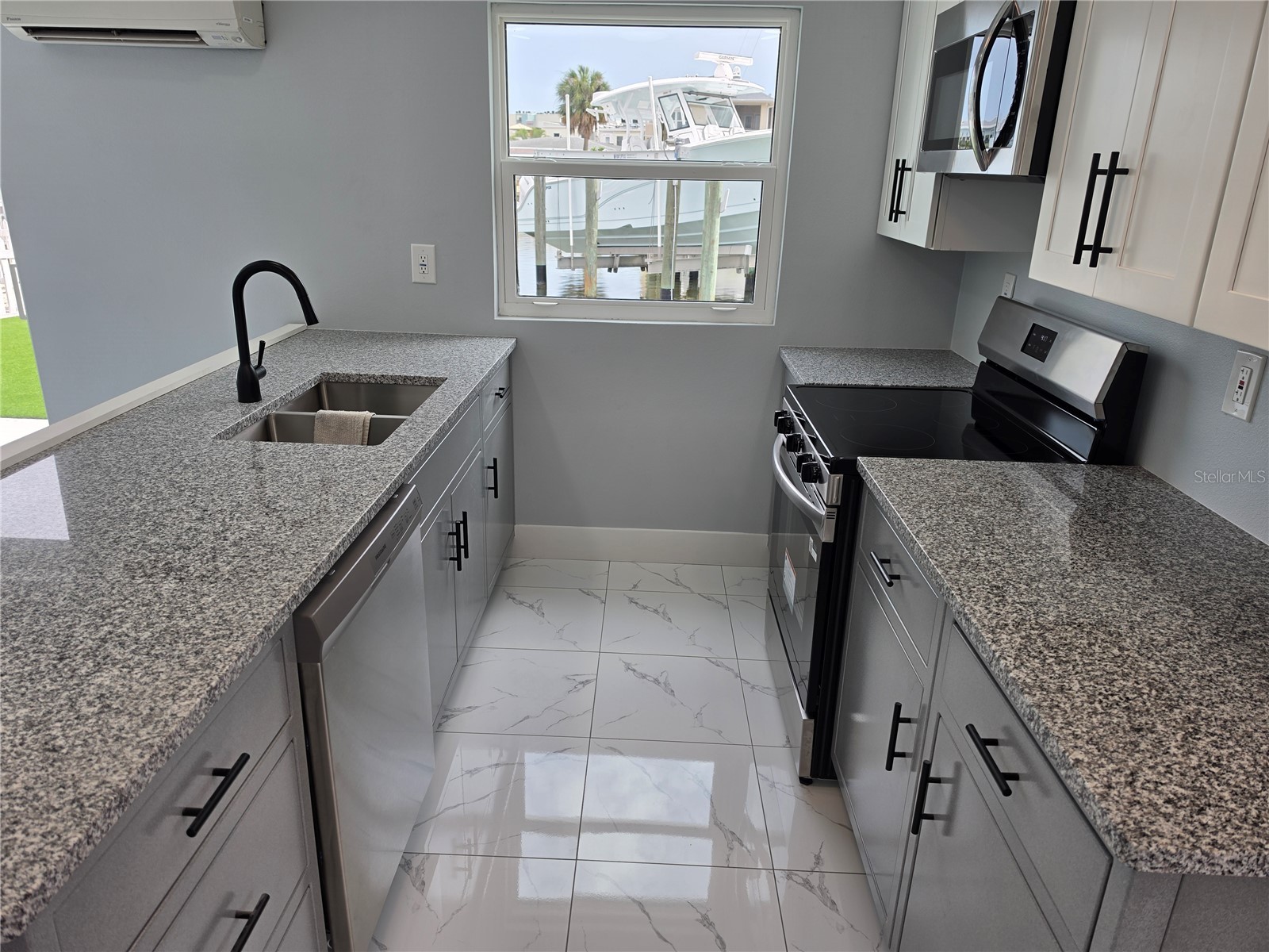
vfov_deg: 58.9
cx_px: 634
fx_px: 843
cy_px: 476
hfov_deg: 73.9
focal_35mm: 23
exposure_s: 1/200
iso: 10
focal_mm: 6.5
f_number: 1.4
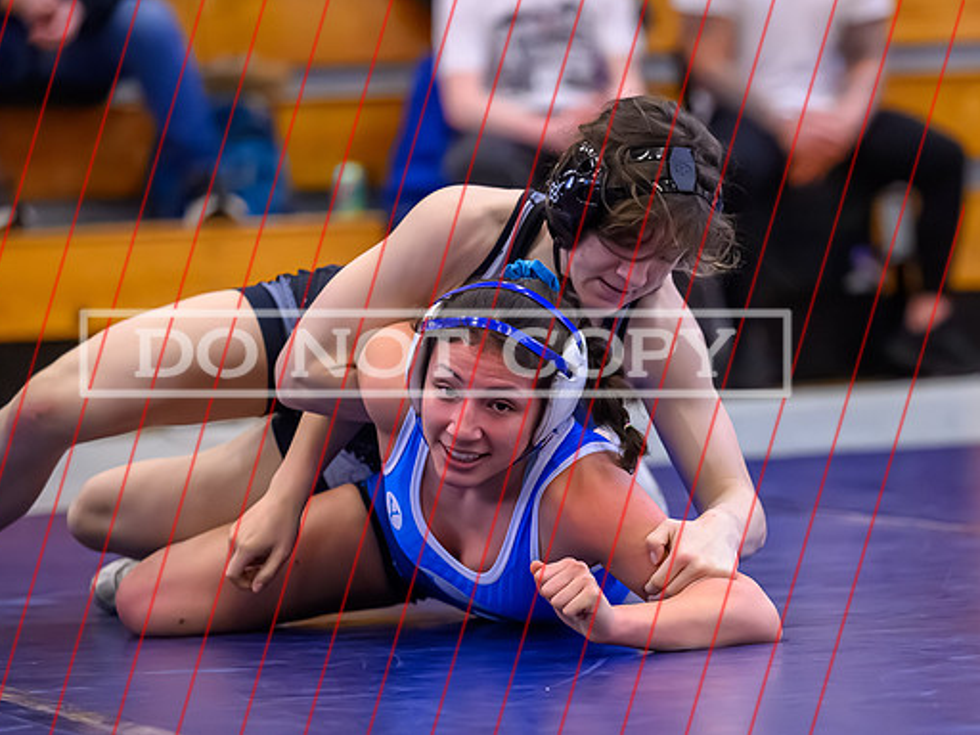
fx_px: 6228
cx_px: 661
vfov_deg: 6.8
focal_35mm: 220
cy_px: 470
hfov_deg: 9.0
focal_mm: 140
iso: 10000
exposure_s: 1/640
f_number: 2.8
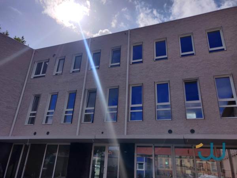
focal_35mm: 25
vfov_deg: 54.9
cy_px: 89
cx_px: 118
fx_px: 171
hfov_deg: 69.4
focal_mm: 4.25
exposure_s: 1/1393
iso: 100
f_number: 1.7
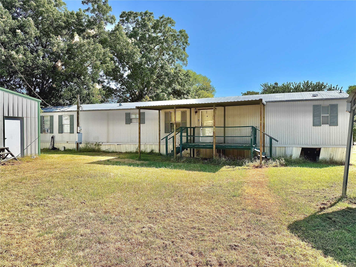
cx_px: 178
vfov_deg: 56.8
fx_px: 247
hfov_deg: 71.6
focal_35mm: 24
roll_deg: +0.1
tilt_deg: -1.4
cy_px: 134
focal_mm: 6.76
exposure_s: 1/4167
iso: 80
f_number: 1.78
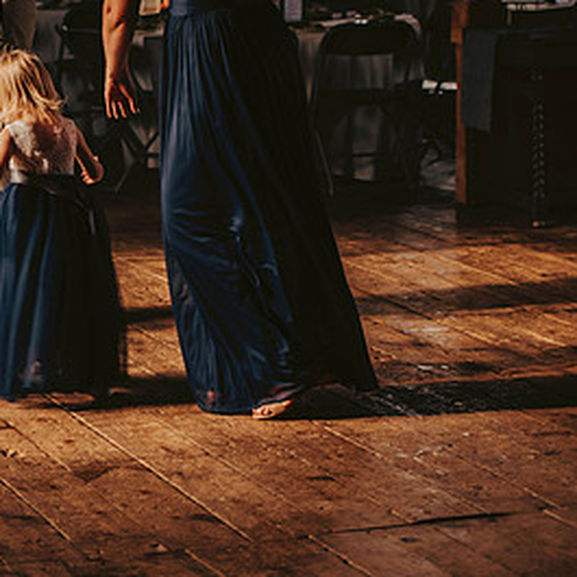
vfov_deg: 13.4
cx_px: 26
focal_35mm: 130
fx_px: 2452
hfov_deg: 13.3
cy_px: 171
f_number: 2.8
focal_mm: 70
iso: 200
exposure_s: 1/100
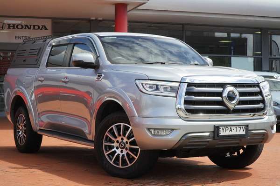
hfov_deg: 31.2
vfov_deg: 21.1
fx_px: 502
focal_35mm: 64
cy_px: 93
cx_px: 140
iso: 800
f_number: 8
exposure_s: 1/640
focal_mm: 43
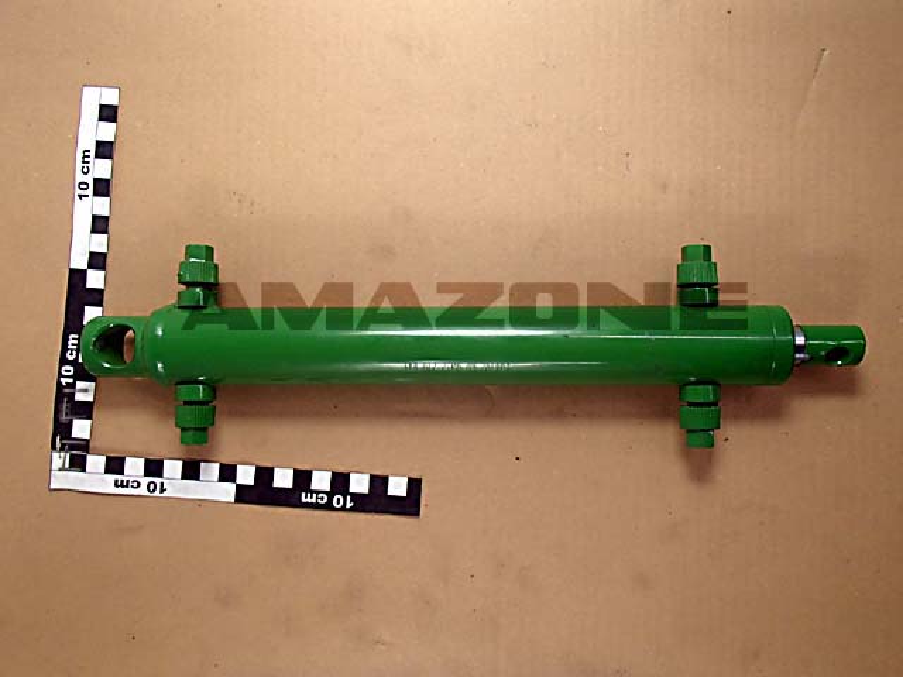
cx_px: 452
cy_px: 338
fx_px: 730
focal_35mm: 28
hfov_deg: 63.4
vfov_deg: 49.7
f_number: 3.9
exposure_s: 1/50
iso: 200
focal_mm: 5
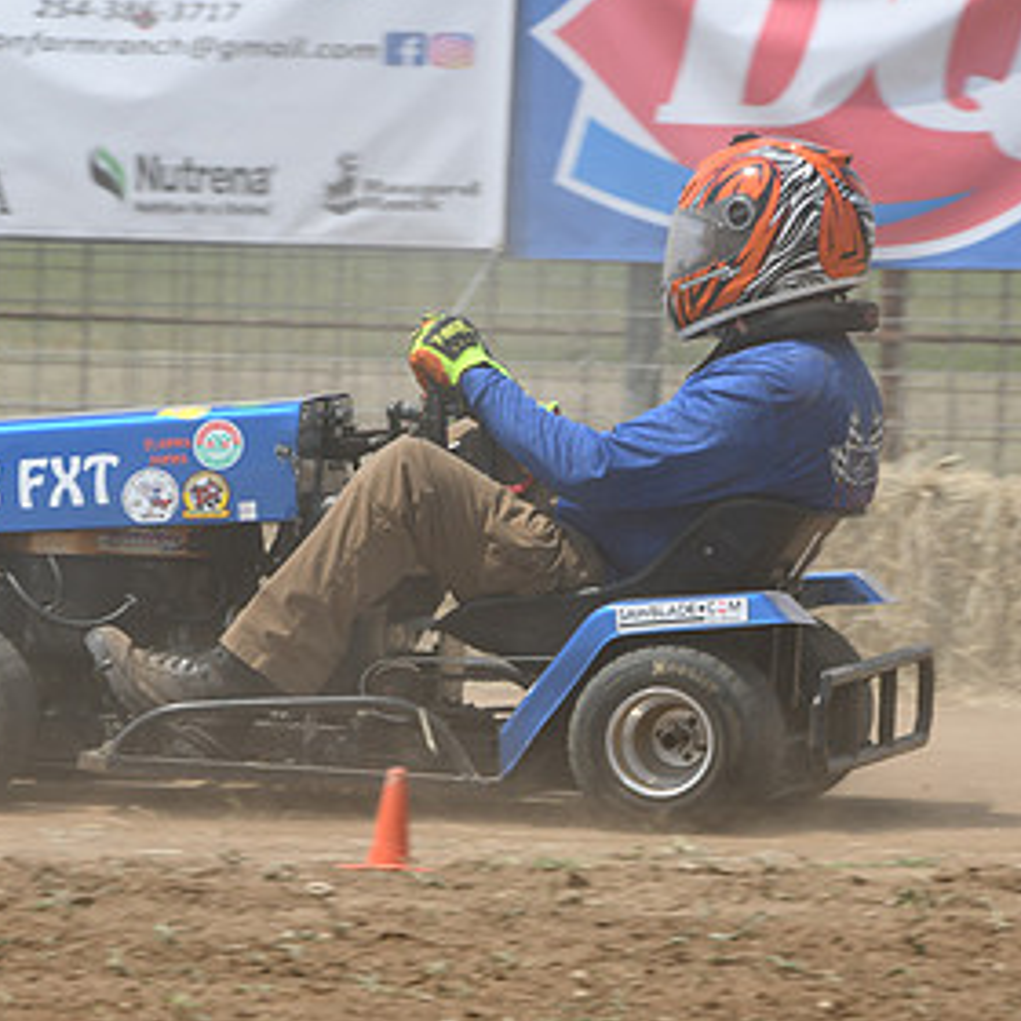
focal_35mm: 462
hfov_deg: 3.8
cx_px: 394
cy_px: 483
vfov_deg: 3.8
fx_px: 15417
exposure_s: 1/500
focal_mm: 175
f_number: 8
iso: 110
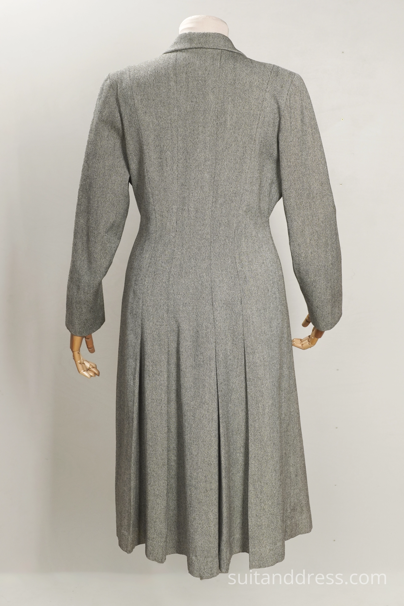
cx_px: 202
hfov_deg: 28.1
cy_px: 303
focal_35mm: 48
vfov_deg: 41.1
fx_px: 808
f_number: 6.3
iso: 400
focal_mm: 32
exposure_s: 1/40
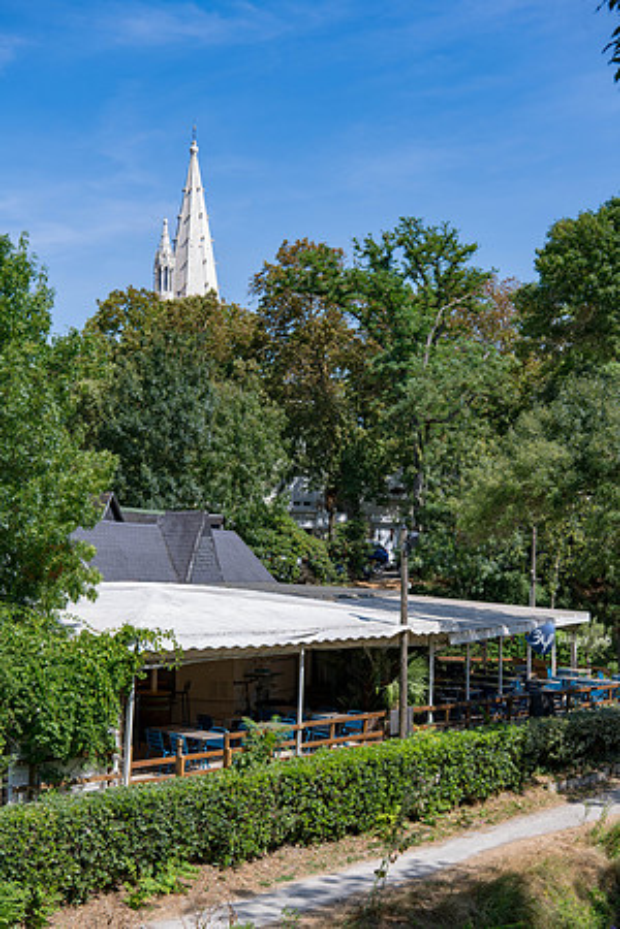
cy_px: 464
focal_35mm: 52
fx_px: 1343
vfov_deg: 38.2
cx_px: 310
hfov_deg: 26.0
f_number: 7.1
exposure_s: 1/200
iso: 64
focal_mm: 52
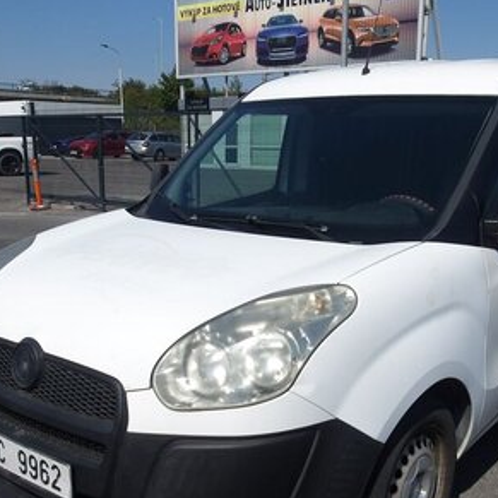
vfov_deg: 41.6
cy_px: 306
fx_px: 651
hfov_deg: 41.8
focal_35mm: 40
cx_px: 269
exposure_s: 1/255
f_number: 10.4
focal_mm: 4.9
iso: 100
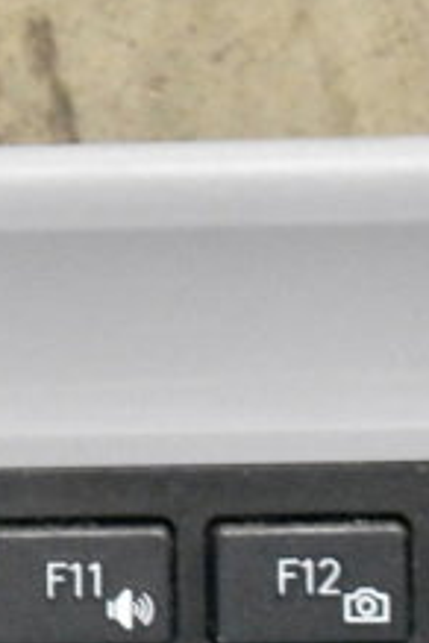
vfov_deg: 9.0
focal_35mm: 229
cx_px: -458
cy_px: 354
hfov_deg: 5.8
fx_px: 4100
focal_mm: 55
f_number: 5.6
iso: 18000
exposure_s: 1/100
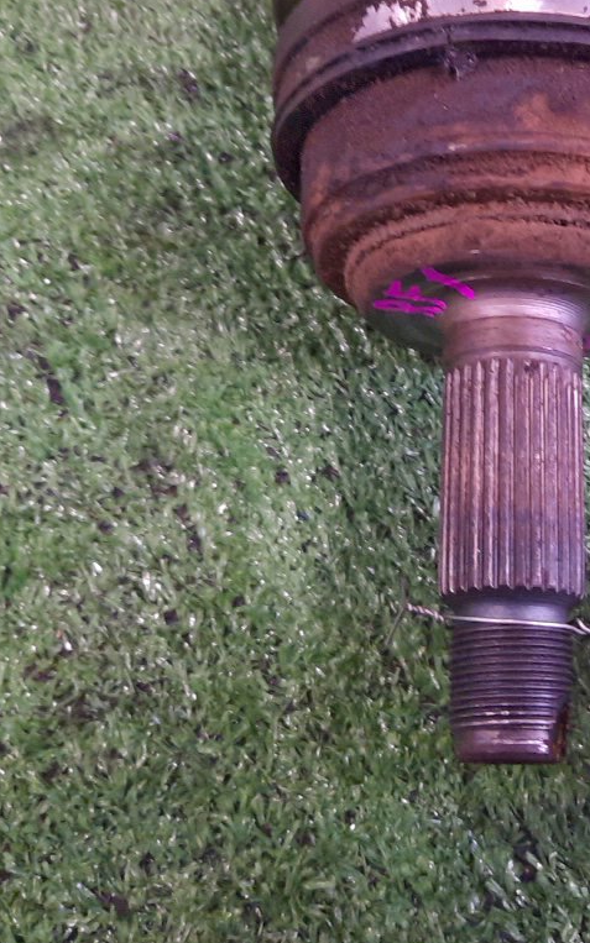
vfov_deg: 39.7
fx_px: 1286
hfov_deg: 25.3
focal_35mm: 50
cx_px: 494
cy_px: 304
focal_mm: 4.6
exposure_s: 1/25
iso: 366
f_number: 2
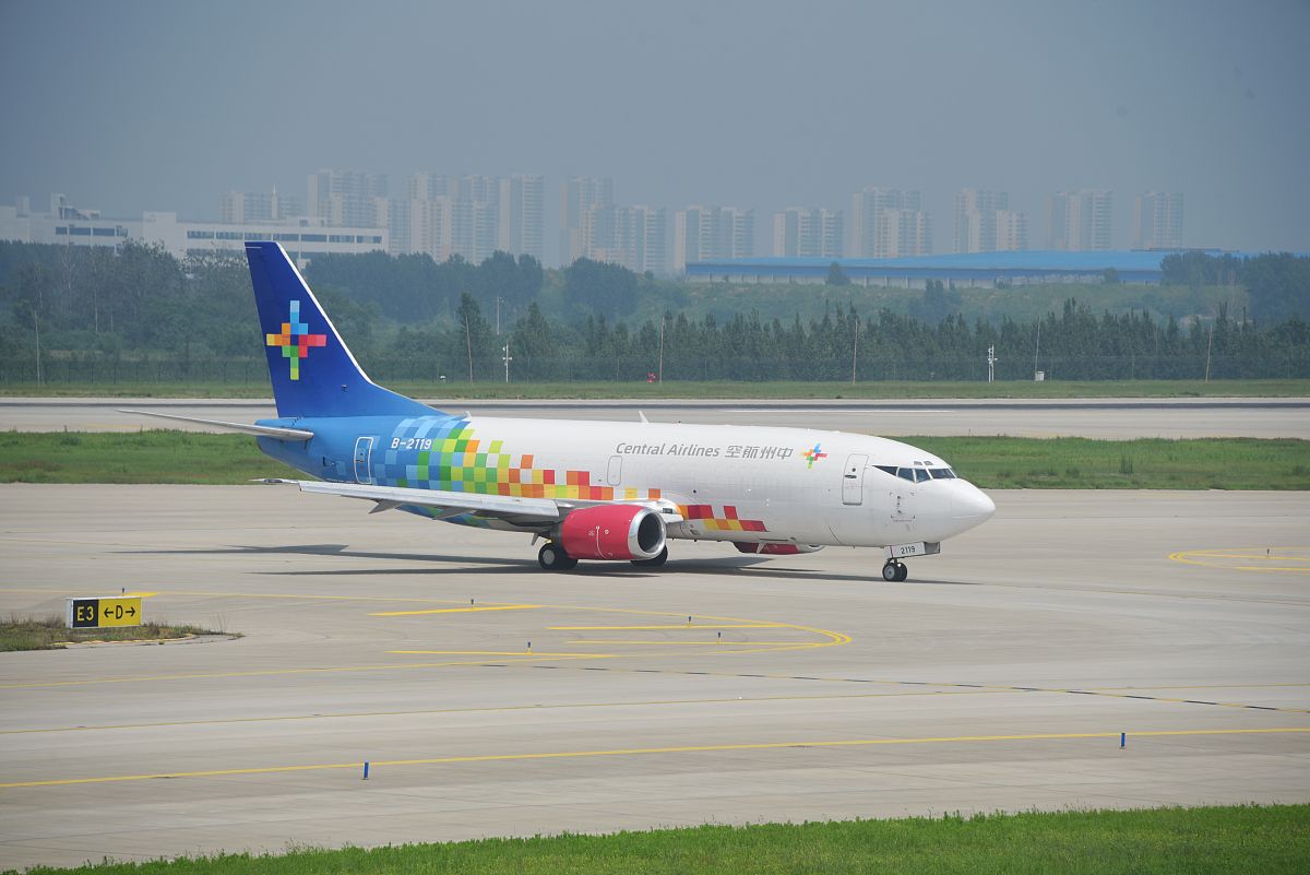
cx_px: 655
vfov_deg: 5.5
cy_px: 438
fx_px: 9100
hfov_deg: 8.2
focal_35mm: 250
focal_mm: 250
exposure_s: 1/800
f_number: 10
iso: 160
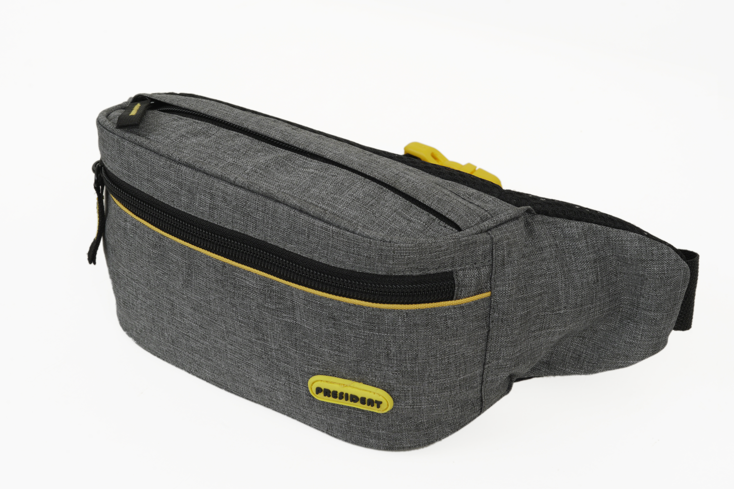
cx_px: 367
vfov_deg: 27.0
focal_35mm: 50
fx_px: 1019
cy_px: 244
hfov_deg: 39.6
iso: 800
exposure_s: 1/160
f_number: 14
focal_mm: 50
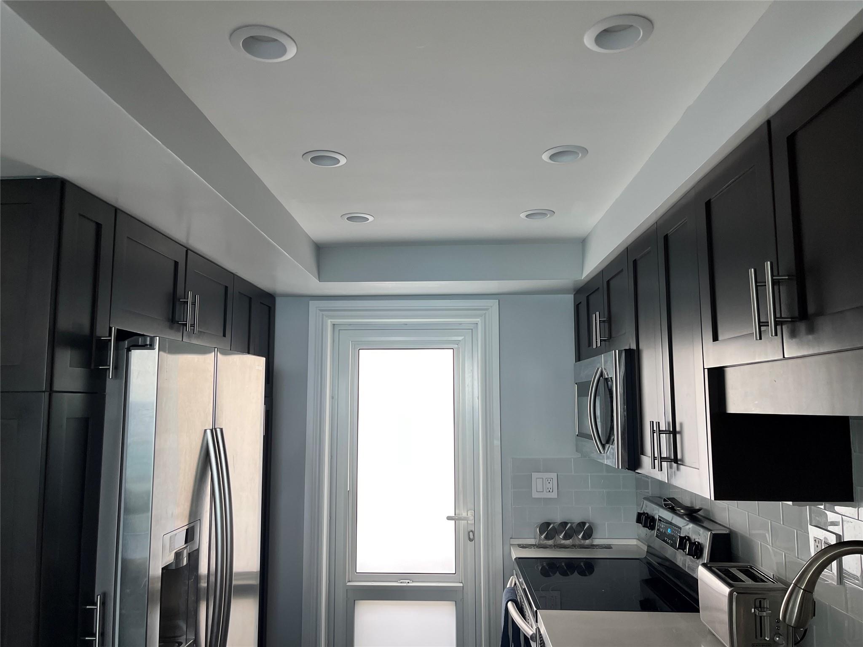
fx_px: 648
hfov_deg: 67.3
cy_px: 324
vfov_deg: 53.1
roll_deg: -0.8
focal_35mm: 26
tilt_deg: +6.5
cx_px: 432
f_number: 1.6
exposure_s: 1/120
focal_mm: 5.1
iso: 100
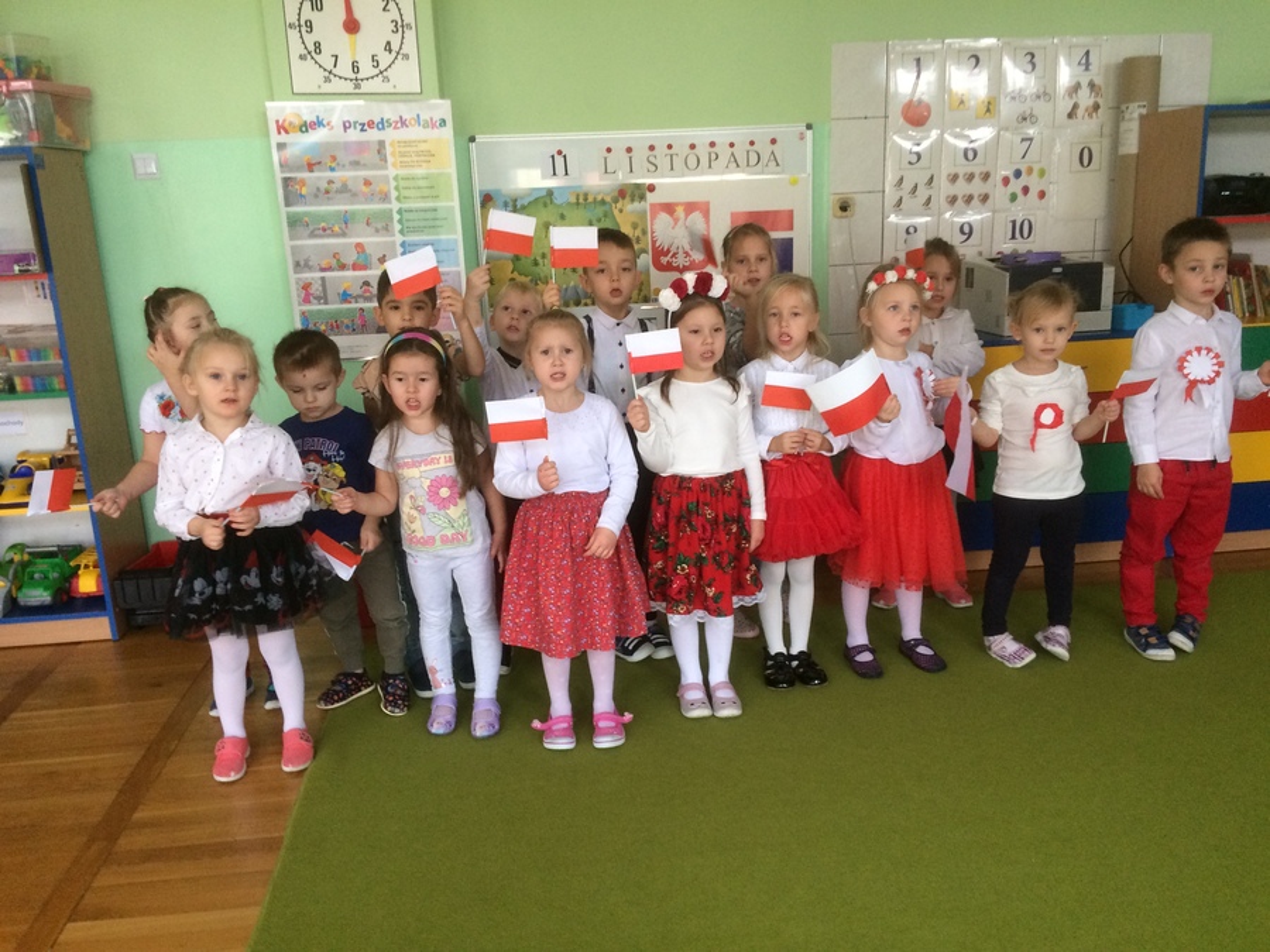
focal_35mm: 29
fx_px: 1064
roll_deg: +2.1
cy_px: 476
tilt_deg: -14.6
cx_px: 635
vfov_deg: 48.2
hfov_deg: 61.7
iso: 160
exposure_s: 1/33
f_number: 2.2
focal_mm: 4.15
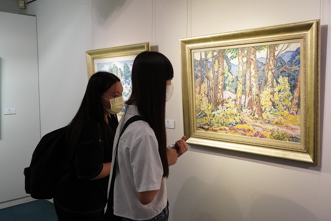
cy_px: 110
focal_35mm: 38
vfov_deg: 35.5
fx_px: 345
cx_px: 166
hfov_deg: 51.3
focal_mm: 25
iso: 5000
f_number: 4
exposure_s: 1/160
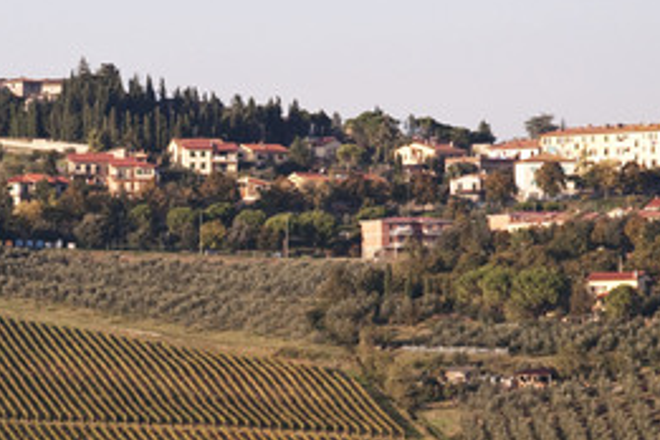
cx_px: 154
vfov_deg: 4.3
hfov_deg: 6.4
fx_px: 5908
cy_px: 458
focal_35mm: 322
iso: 640
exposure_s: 1/800
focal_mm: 85
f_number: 8
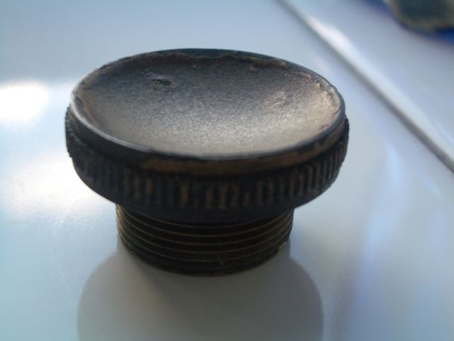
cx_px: 227
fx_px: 813
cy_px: 170
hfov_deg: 31.2
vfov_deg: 23.7
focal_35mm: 62
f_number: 3.5
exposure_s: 1/60
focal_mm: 10.2
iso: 100
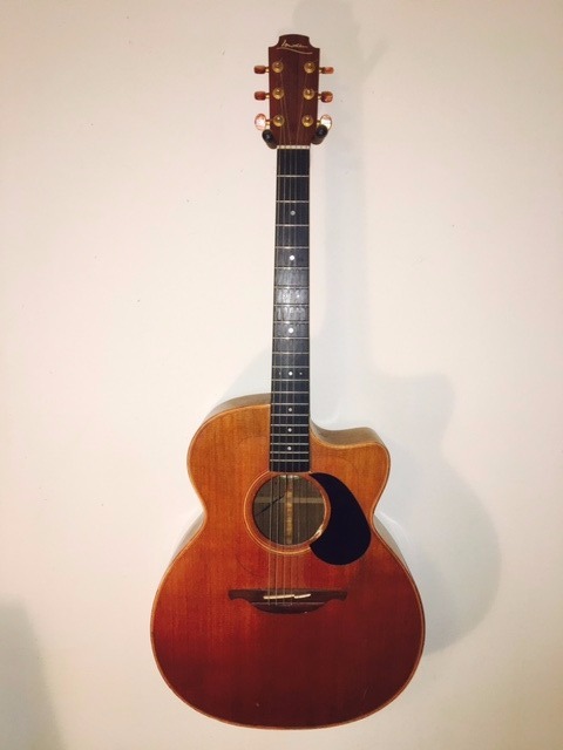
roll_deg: -1.6
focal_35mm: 29
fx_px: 629
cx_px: 282
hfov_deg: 48.2
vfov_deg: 61.7
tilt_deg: -11.1
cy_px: 375
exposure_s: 1/30
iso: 64
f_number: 2.2
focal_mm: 4.15
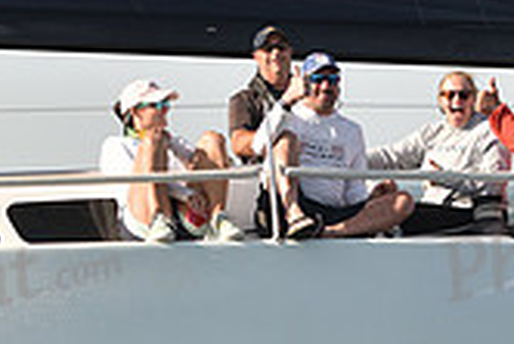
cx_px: 285
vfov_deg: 4.1
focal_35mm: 332
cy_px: 104
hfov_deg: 6.2
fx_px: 4744
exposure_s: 1/1250
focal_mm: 95
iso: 250
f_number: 2.8
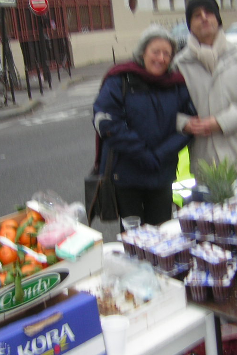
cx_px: 160
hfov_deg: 26.3
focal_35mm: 51
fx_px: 504
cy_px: 175
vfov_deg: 38.9
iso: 50
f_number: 2.6
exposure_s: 1/33
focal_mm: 4.7
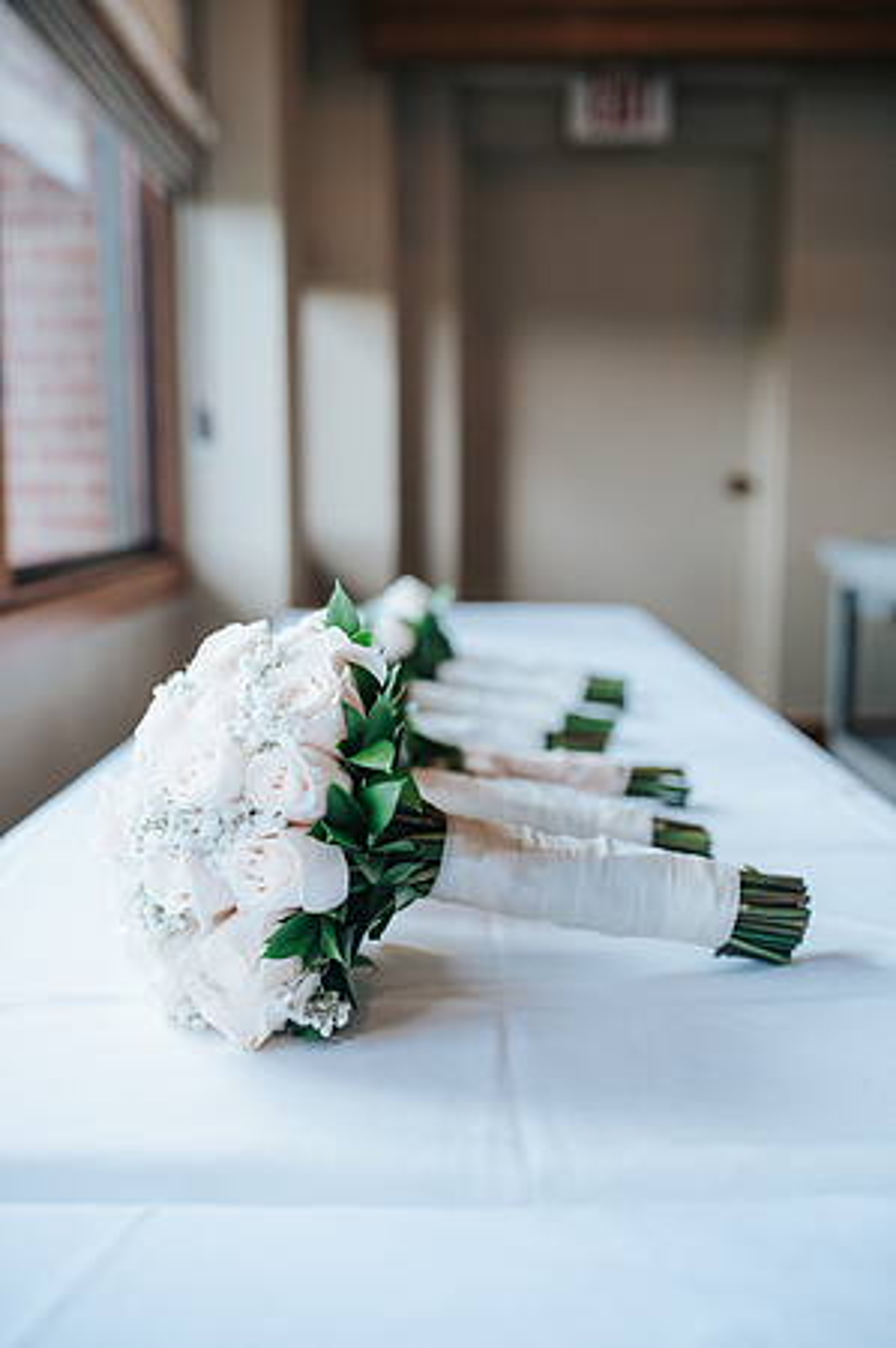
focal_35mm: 35
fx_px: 1310
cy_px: 674
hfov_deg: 37.8
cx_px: 448
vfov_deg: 54.5
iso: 400
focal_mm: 35
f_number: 2.8
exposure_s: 1/640
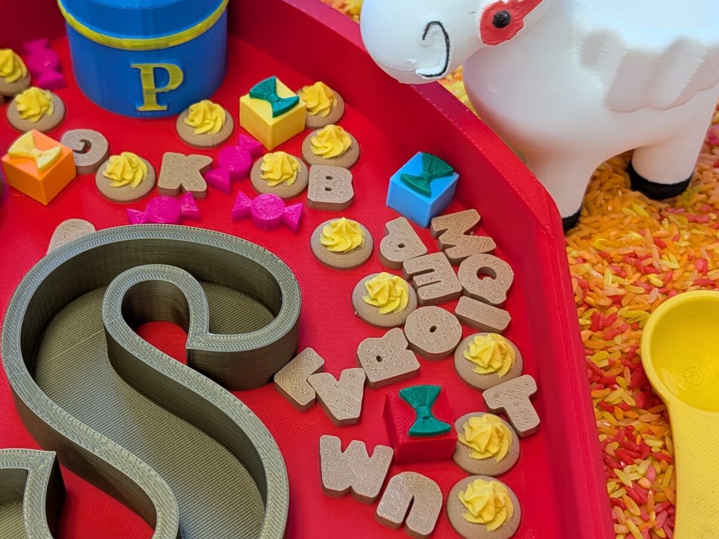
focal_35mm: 51
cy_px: 256
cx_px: 239
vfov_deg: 28.6
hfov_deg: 37.1
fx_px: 1059
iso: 90
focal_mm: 6.9
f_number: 1.68
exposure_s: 1/113
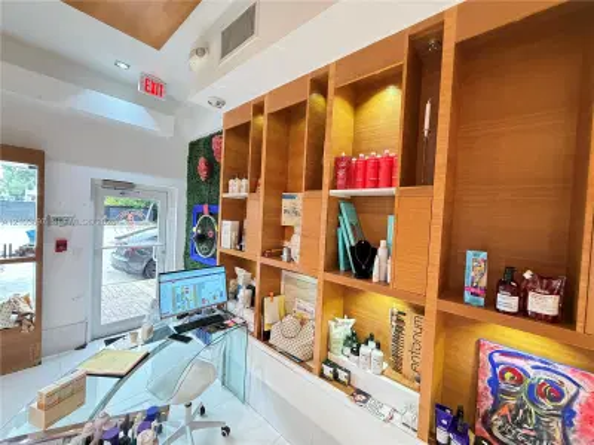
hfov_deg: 102.1
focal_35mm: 14
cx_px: 297
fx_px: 240
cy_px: 222
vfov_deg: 85.7
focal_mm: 2.22
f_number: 2.2
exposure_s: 1/60
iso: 640
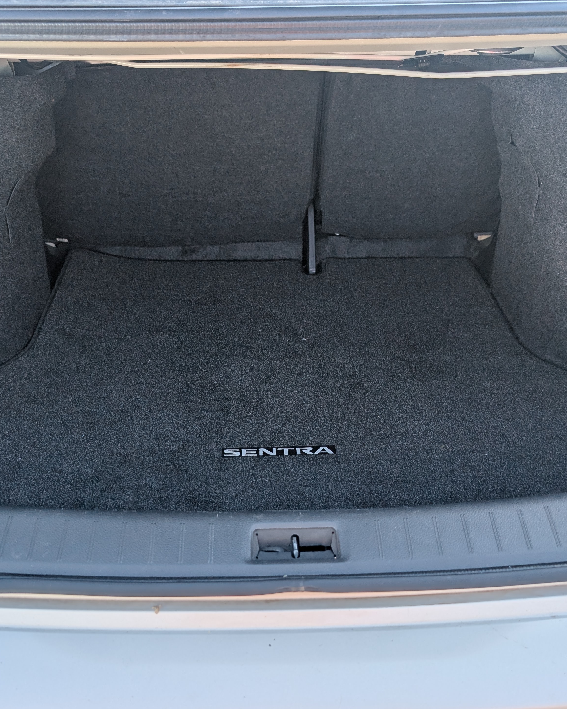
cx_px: 257
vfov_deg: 54.2
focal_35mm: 33
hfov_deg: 44.5
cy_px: 361
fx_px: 692
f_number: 1.68
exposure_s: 1/220
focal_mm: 6.9
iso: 22
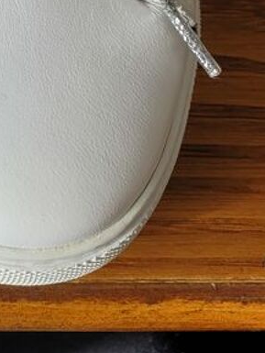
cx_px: -193
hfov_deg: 14.6
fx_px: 918
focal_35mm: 90
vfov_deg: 18.3
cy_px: -231
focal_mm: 5.4
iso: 40
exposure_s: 1/134
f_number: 1.8
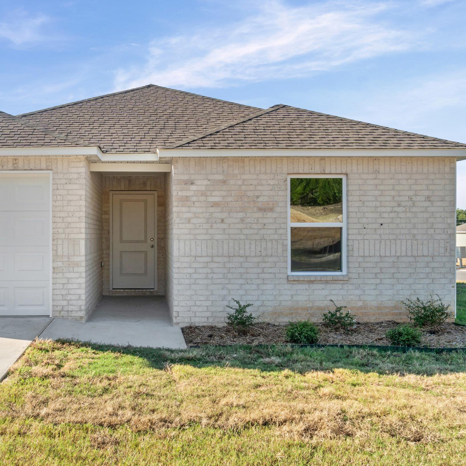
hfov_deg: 46.4
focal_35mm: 35
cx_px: 151
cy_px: 236
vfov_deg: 47.2
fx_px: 533
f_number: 9
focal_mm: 18
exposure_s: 1/320
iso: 250
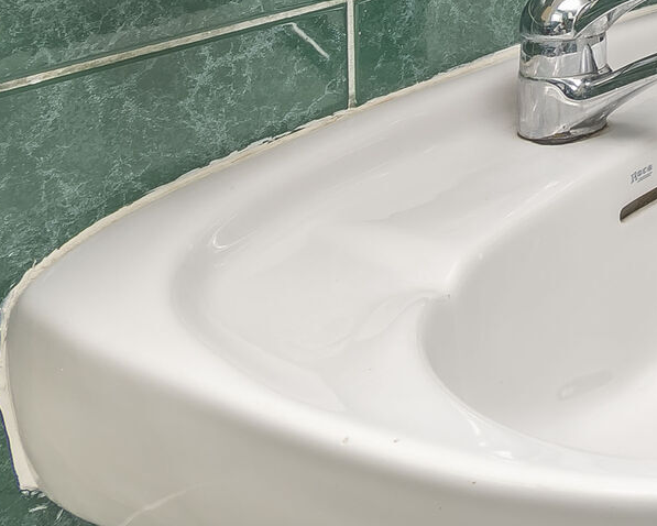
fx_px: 1284
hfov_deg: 20.7
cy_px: -269
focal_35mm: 66
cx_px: 1163
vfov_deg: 19.9
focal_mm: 10
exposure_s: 1/100
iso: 100
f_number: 8
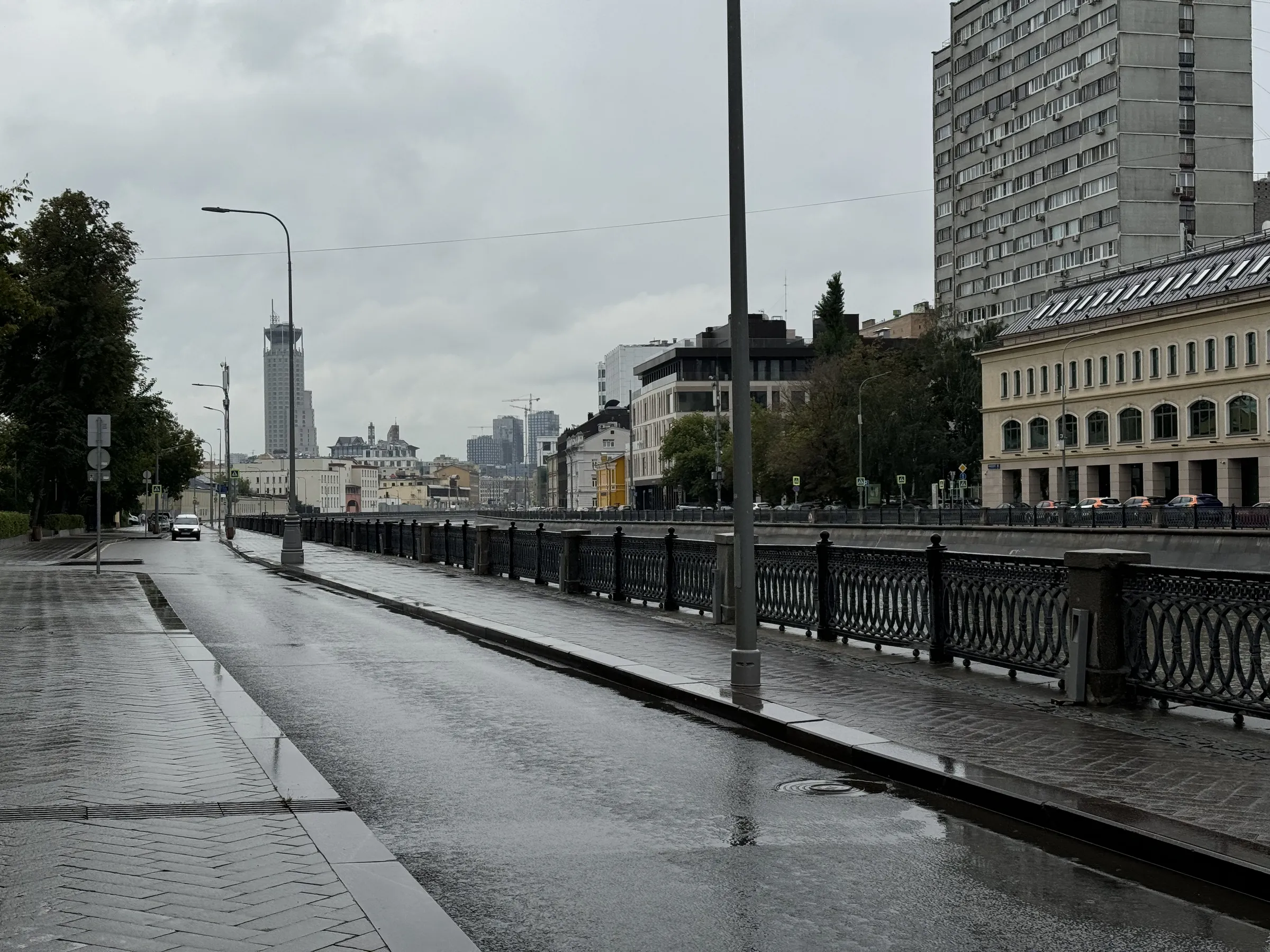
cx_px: 635
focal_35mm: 48
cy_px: 476
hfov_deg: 39.7
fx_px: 1761
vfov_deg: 30.3
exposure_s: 1/5376
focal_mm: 6.76
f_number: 1.78
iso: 64
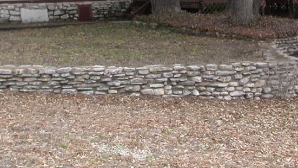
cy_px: 12
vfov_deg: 15.5
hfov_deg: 27.5
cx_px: 133
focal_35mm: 77
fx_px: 608
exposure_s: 1/119
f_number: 4.2
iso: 100
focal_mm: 7.85
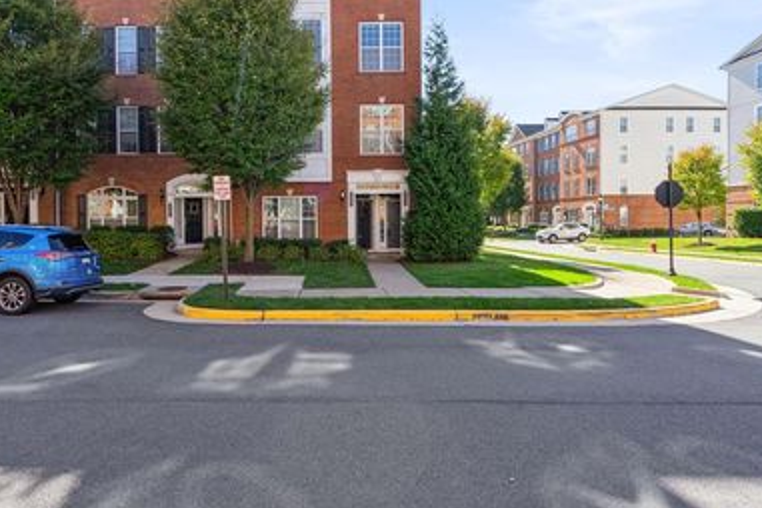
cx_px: 324
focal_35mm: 21
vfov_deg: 59.4
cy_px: 235
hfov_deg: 80.7
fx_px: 444
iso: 800
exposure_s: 1/500
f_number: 8
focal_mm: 16
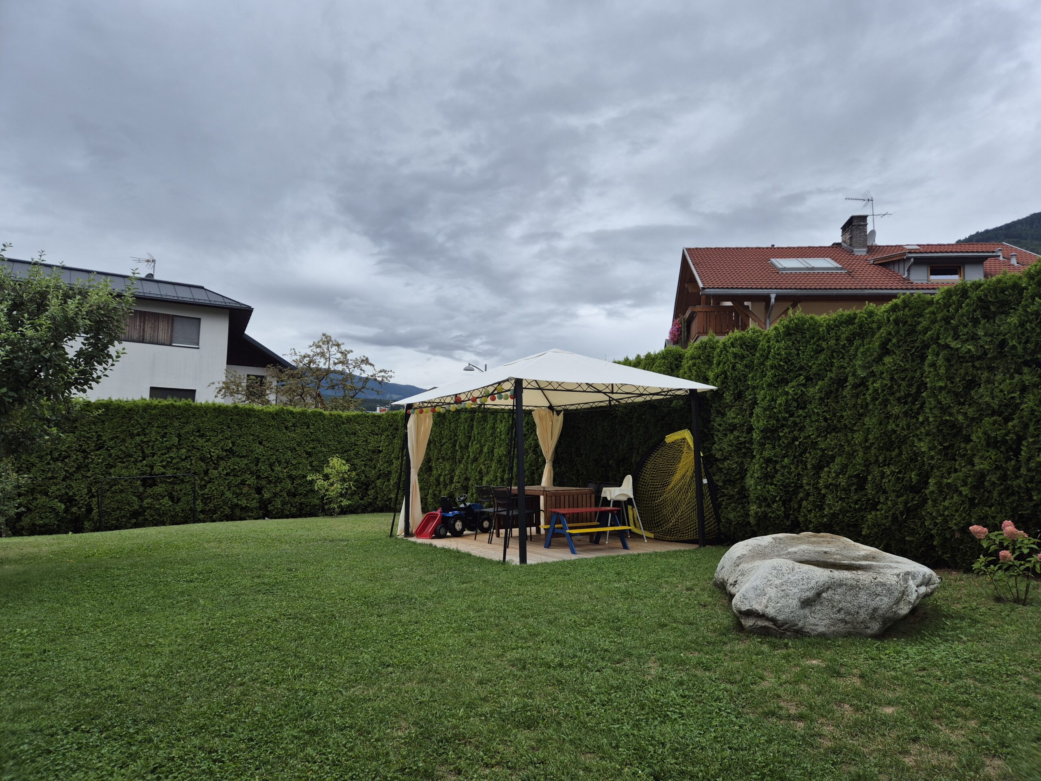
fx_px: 692
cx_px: 520
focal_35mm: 23
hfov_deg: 73.9
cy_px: 390
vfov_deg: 58.9
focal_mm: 5.4
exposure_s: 1/762
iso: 25
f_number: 1.8
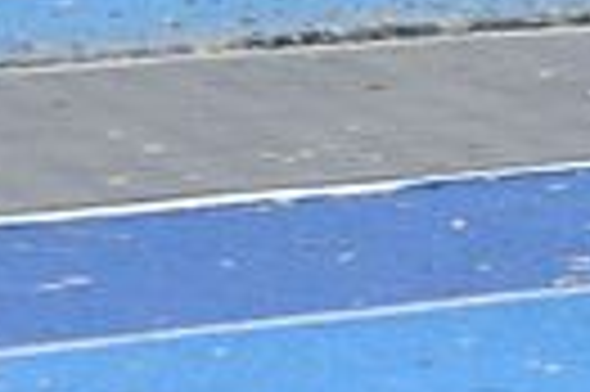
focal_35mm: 683
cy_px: -151
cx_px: 797
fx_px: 11180
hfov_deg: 3.0
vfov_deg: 2.0
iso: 1250
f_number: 5.3
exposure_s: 1/320
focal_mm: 70
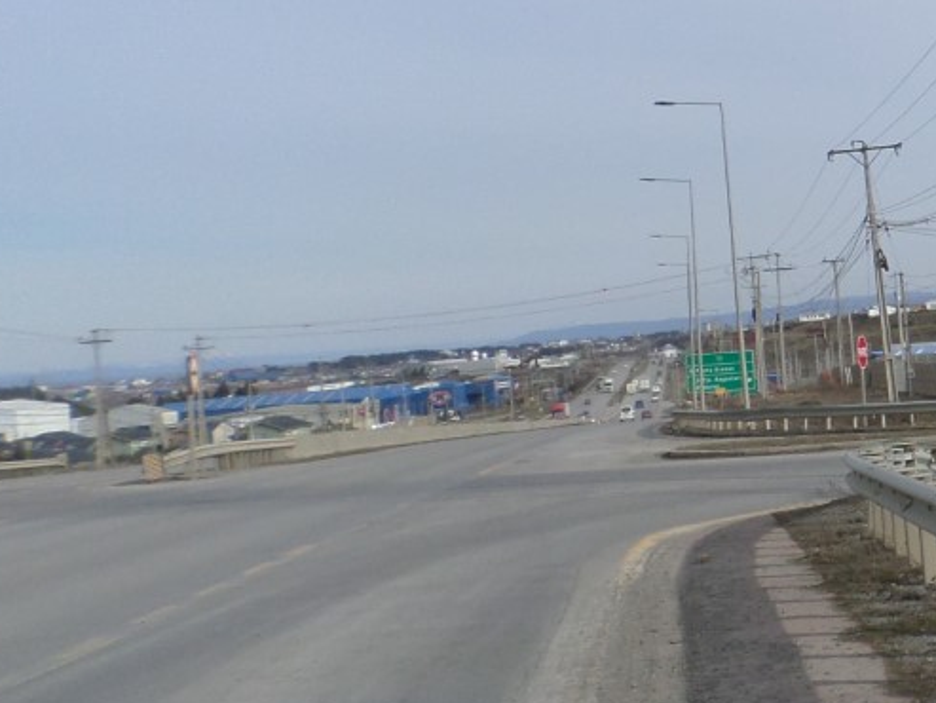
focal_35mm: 73
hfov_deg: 23.1
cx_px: 1278
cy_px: 190
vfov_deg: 20.0
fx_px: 1974
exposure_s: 1/1500
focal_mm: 4.5
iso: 80
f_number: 2.5
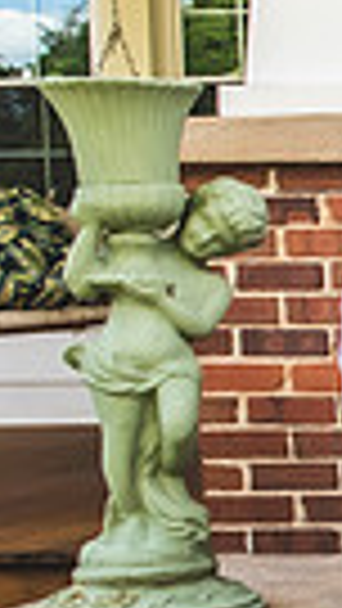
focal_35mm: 109
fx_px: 1756
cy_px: 462
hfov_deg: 8.2
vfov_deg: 19.5
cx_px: 1235
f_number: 7.1
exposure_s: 1/400
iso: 640
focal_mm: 24
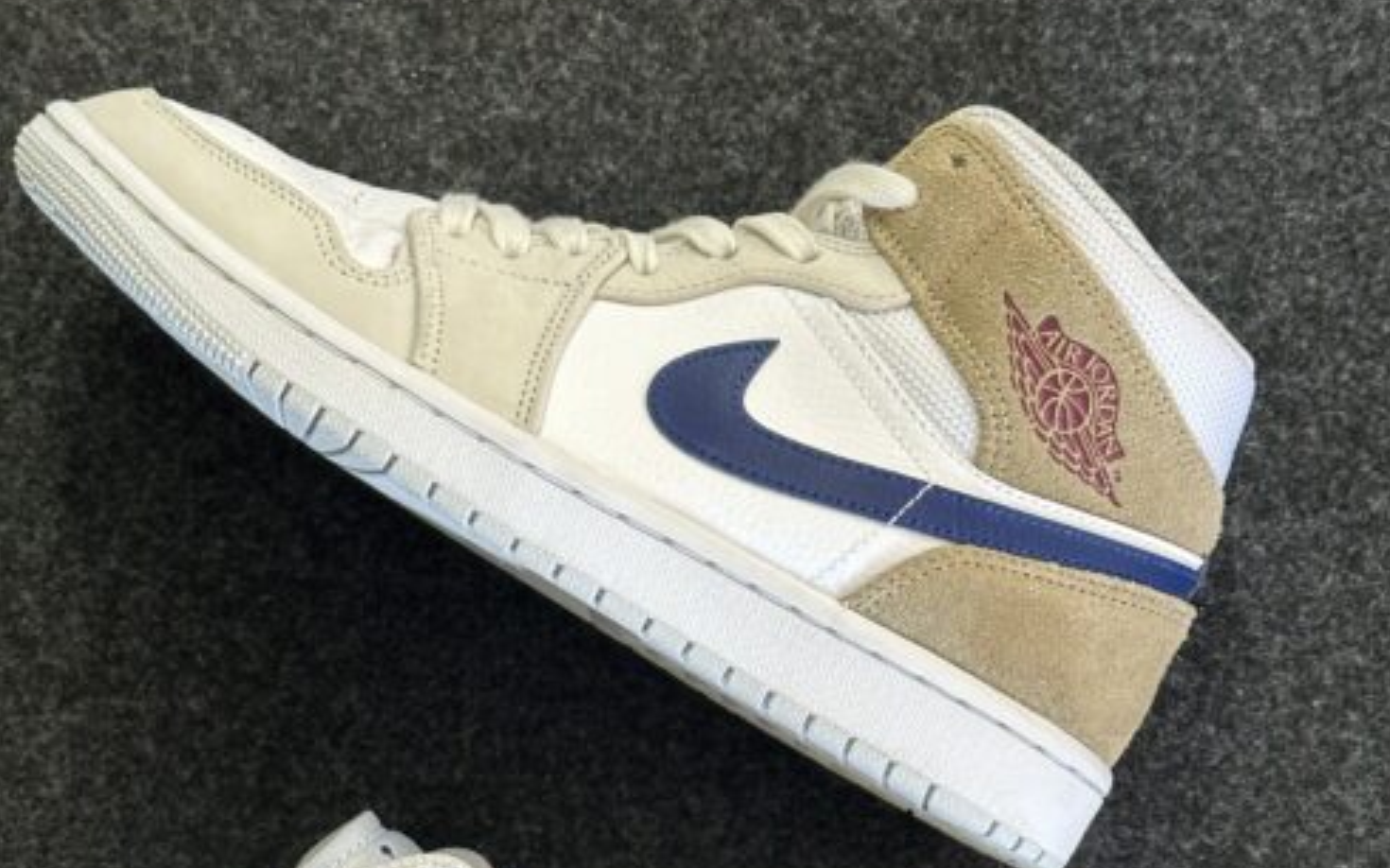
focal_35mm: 83
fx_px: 3143
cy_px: 818
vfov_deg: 15.5
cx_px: 621
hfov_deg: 24.9
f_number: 1.78
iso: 125
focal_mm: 6.86
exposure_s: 1/50
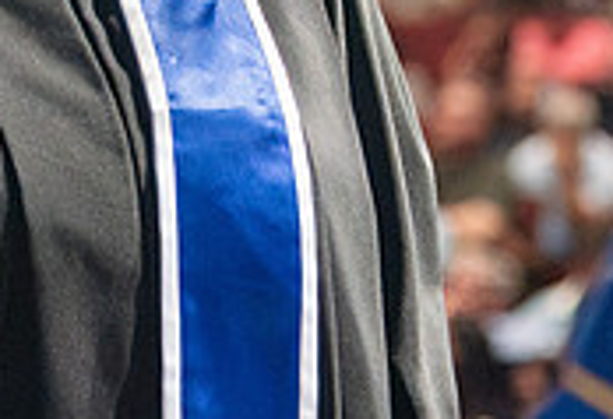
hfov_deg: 3.5
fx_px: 10023
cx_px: 235
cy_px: -518
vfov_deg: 2.4
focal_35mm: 584
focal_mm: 105
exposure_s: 1/200
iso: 4000
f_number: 4
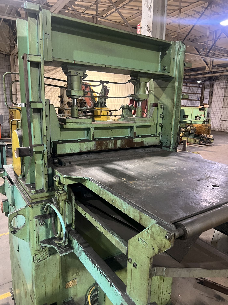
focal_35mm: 26
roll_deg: -0.5
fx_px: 228
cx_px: 114
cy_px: 152
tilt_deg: -10.8
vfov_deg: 67.3
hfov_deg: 53.1
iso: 500
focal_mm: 5.7
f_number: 1.5
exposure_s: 1/40
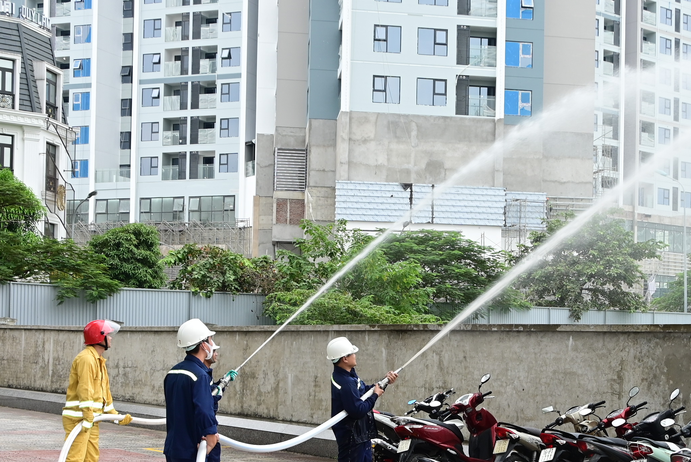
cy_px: 311
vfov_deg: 22.6
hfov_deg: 33.0
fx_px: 1153
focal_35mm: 60
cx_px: 480
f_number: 9
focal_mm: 28
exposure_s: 1/200
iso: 400
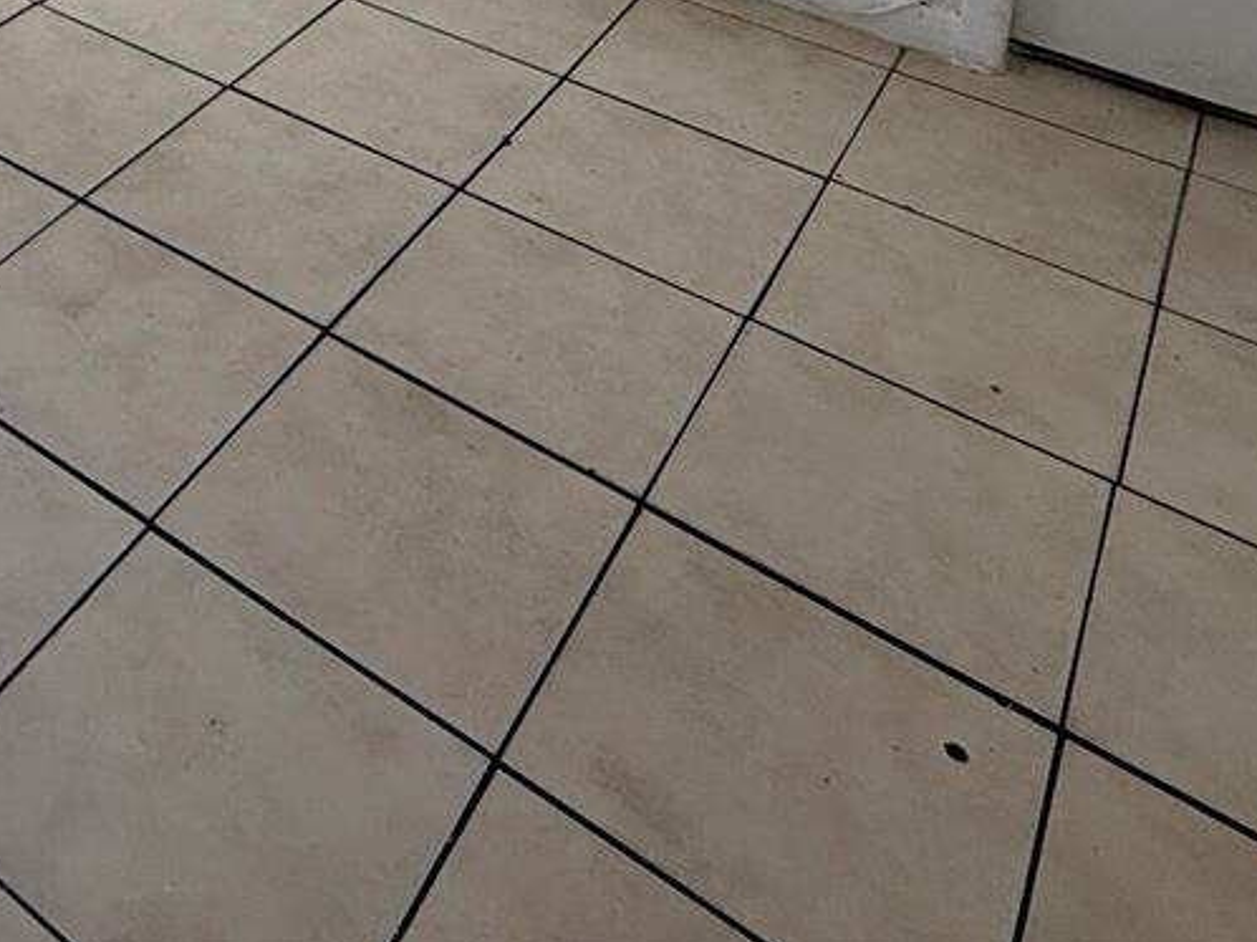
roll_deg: -0.4
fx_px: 1633
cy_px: -558
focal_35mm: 45
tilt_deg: -9.6
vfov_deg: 23.7
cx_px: -40
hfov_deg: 37.0
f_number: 2.2
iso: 80
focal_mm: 2.22
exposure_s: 1/120
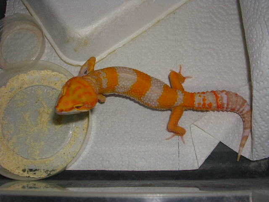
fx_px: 295
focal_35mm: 38
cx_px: 134
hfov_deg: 49.0
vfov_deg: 37.7
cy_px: 101
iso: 50
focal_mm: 5.8
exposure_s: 1/60.1
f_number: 5.6
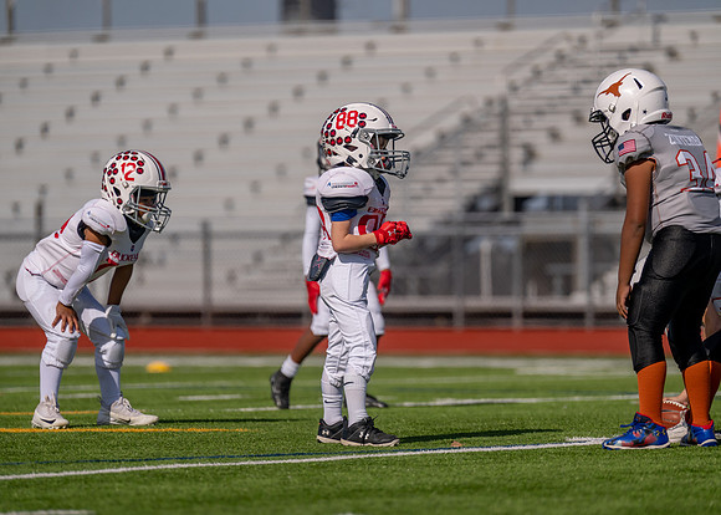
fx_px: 6006
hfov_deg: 6.9
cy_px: 258
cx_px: 360
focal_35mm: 293
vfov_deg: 4.9
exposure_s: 1/2000
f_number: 4
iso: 100
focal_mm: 280
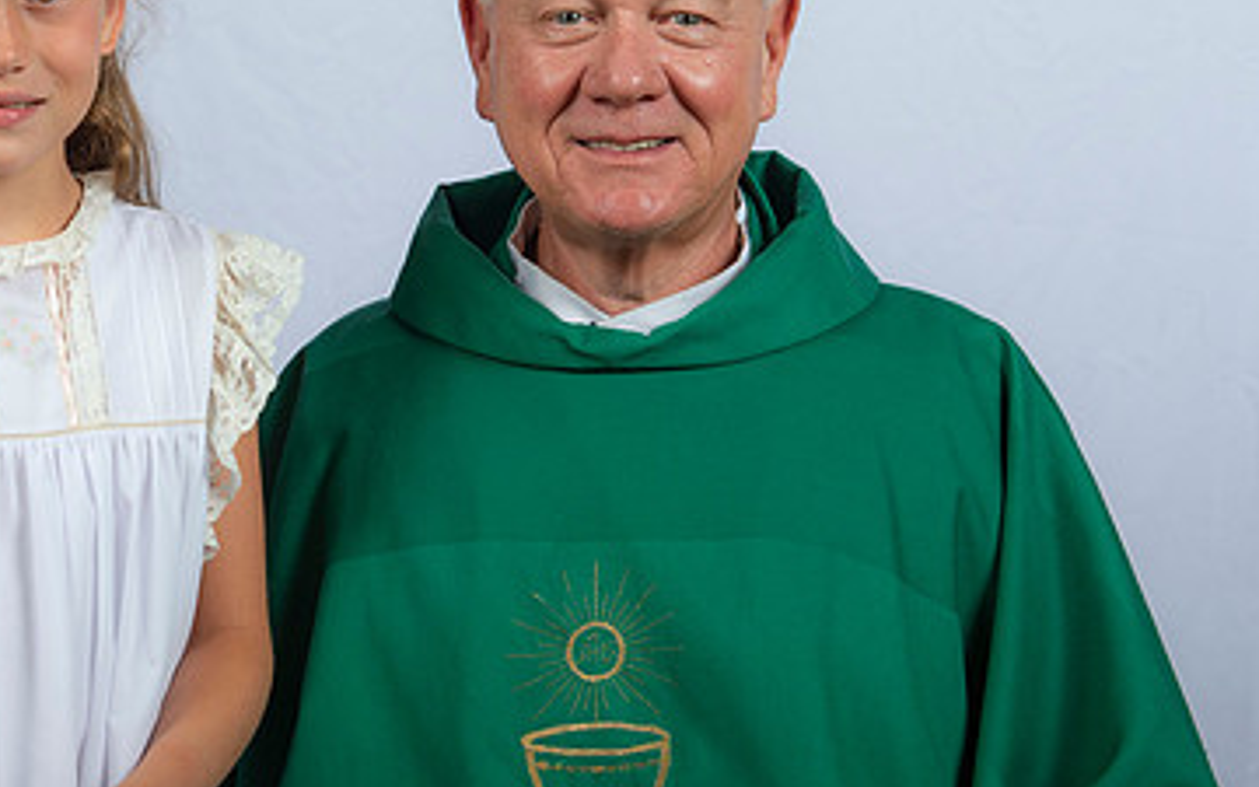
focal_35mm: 92
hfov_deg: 22.4
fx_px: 3157
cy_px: 350
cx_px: 406
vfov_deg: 14.2
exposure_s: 1/200
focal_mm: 56
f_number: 8
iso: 320
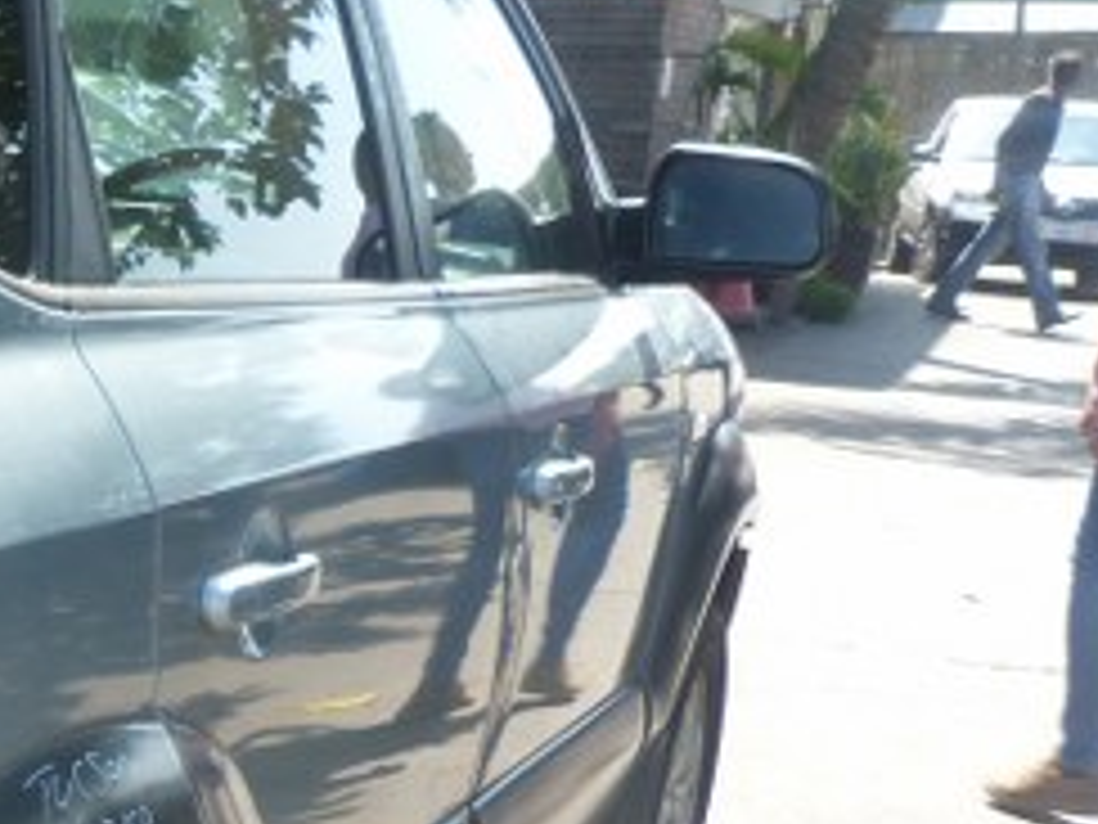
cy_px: 711
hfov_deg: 20.2
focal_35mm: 82
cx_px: -594
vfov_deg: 17.8
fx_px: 2601
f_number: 4
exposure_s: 1/100
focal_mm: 4.5
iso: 125
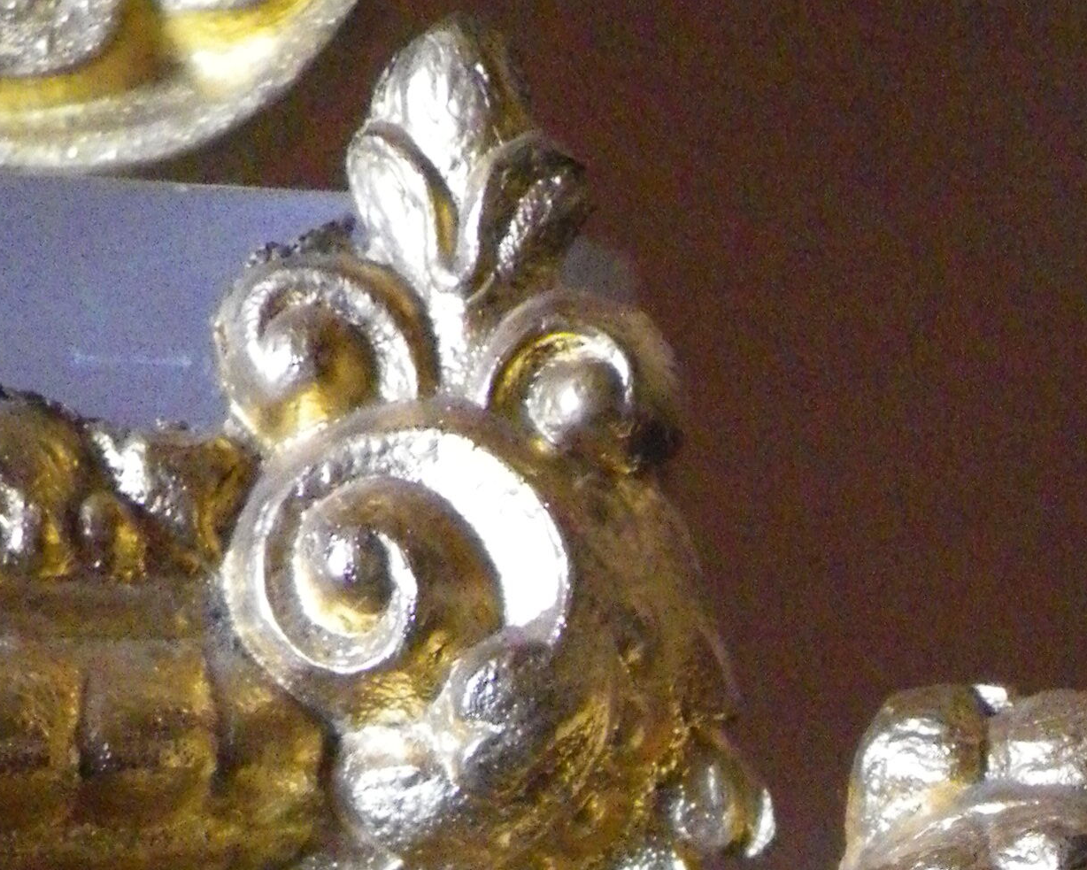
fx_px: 2864
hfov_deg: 21.0
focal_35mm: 89
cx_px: 976
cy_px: 1628
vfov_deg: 14.8
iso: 800
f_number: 2.6
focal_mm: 4.9
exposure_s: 1/60
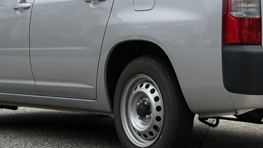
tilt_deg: +1.1
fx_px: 893
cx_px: 181
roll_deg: +0.4
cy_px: 10
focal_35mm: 128
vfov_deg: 9.4
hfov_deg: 16.7
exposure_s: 1/778
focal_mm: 6.76
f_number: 1.78
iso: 64
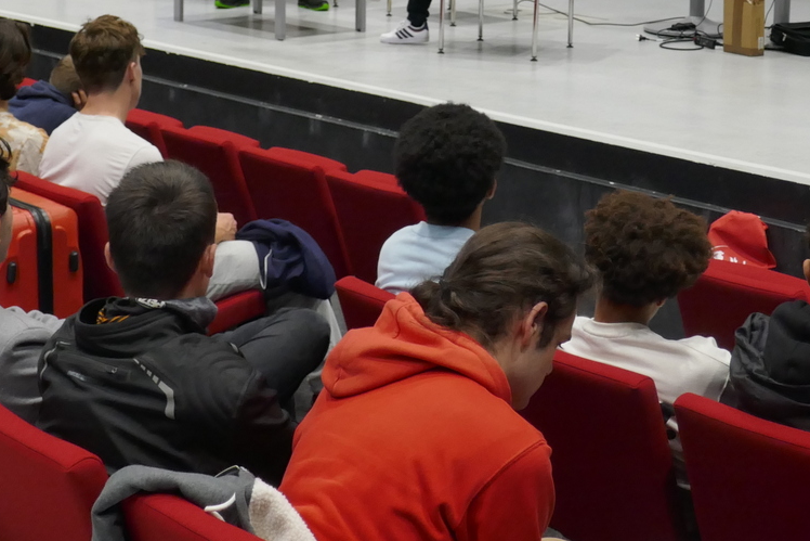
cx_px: 410
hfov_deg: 26.3
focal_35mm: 77
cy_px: 29
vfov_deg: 17.4
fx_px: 1733
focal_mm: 12.9
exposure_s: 1/80
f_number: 3.4
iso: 500
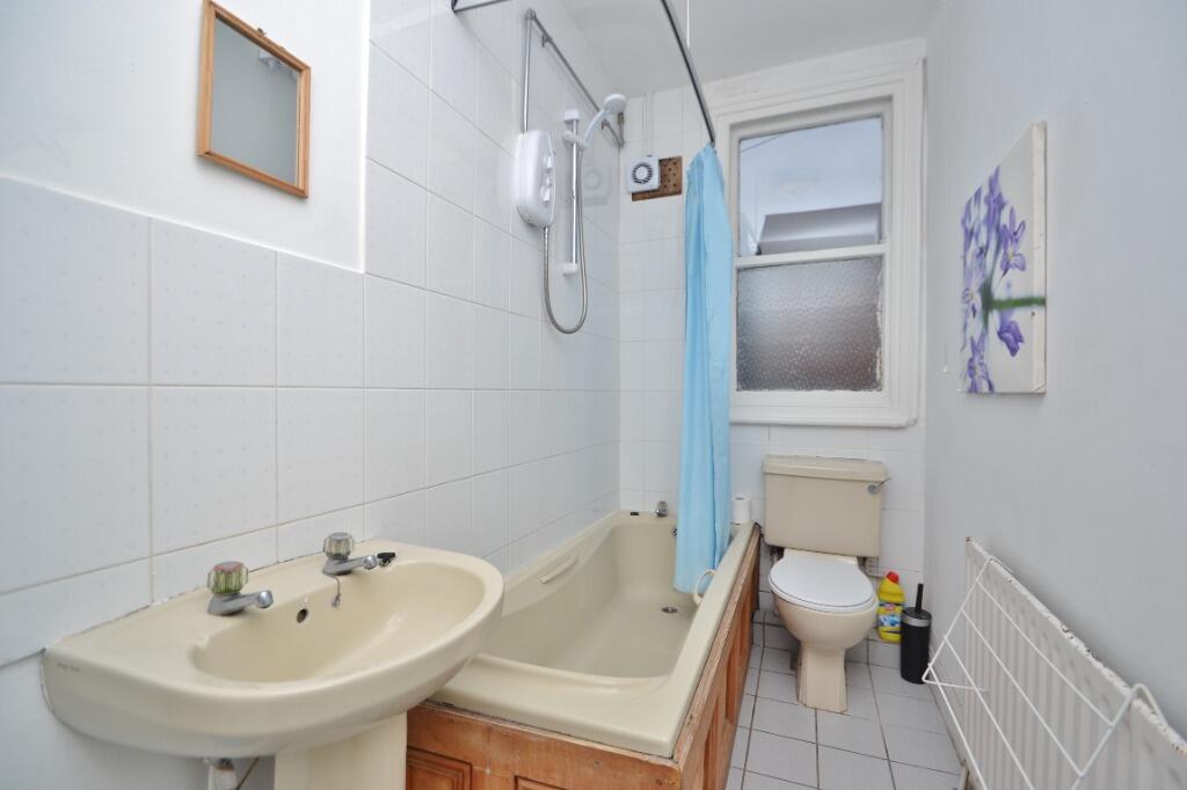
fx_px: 494
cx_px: 594
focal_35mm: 15
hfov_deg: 100.4
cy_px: 395
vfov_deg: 77.3
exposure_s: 1/200
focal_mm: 10
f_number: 3.5
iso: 100
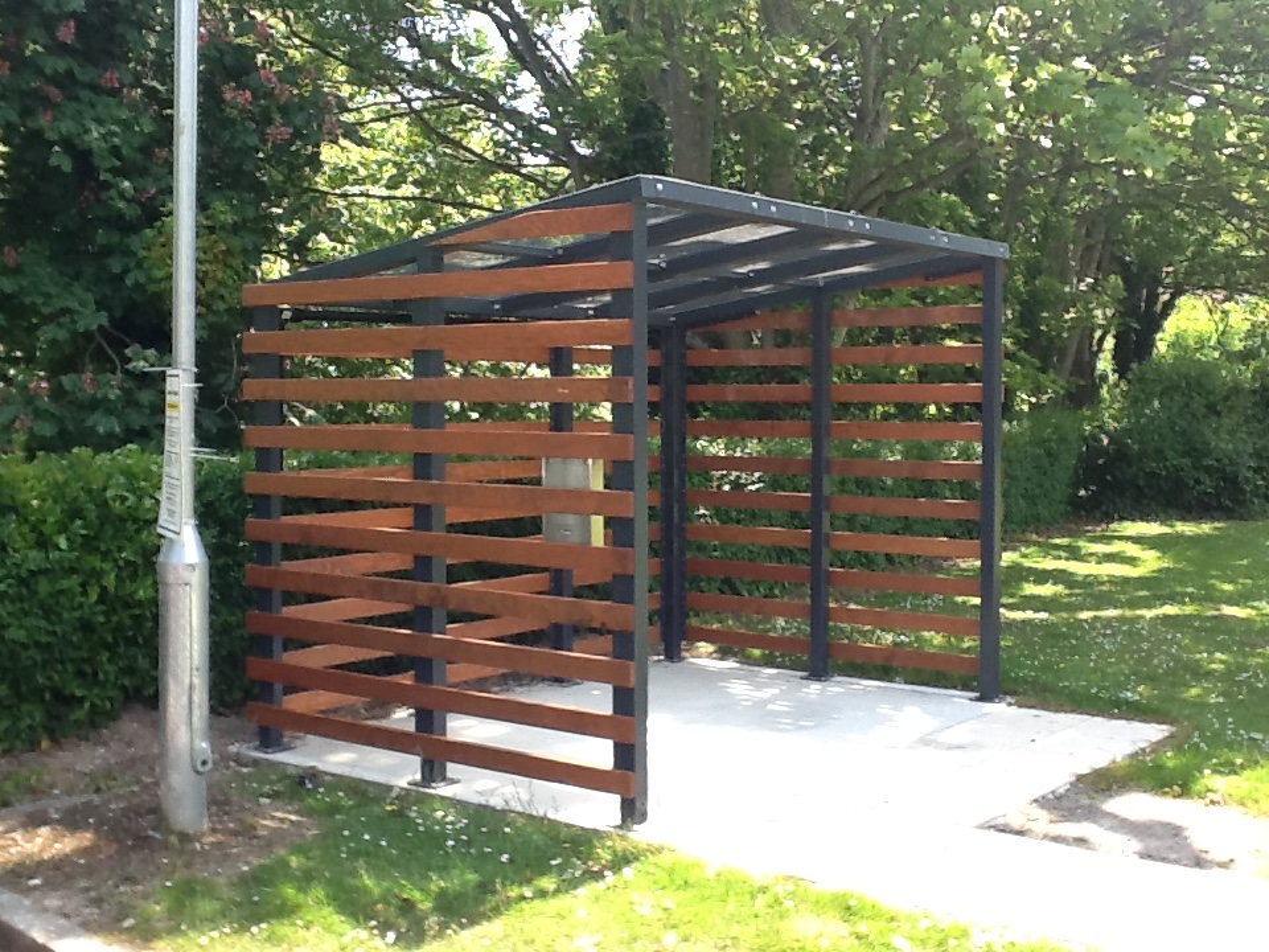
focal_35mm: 44
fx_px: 1613
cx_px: 634
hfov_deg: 42.9
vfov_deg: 32.9
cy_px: 476
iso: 40
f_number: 2.4
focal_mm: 2.03
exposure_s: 1/255
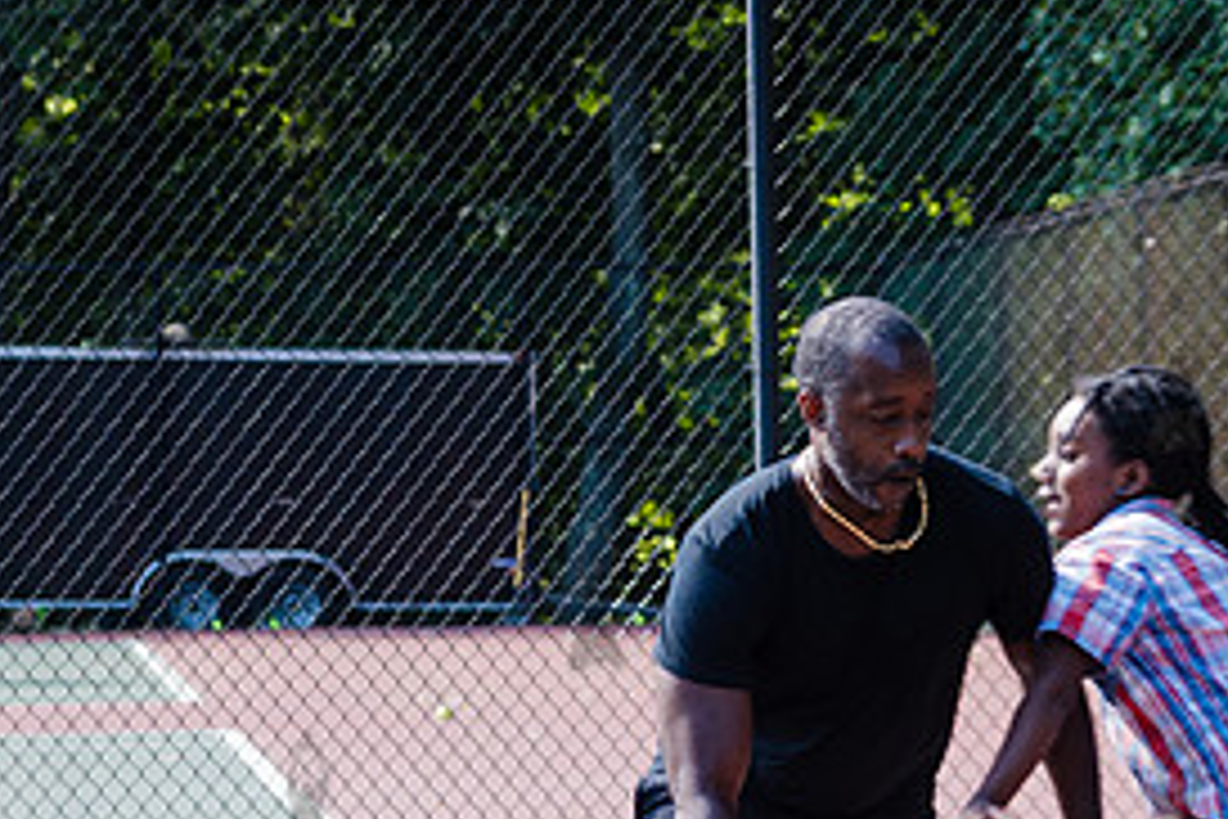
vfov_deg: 8.6
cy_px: 702
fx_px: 5423
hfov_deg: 12.9
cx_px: 920
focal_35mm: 159
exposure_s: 1/200
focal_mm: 60
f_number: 4
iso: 200
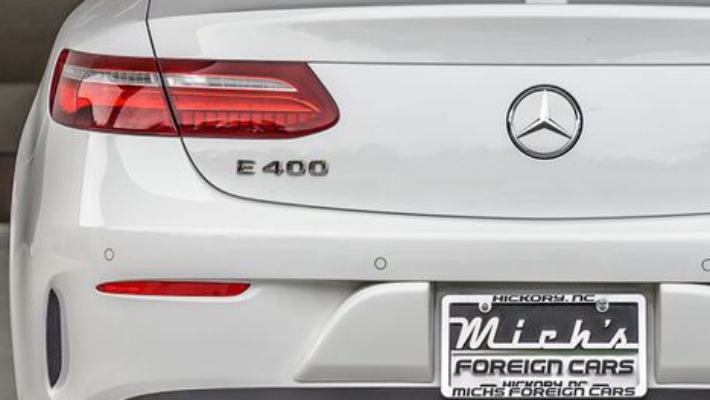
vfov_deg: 5.7
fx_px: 4011
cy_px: 100
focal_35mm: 213
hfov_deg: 10.1
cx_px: 536
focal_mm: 70
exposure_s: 1/6400
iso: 400
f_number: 4
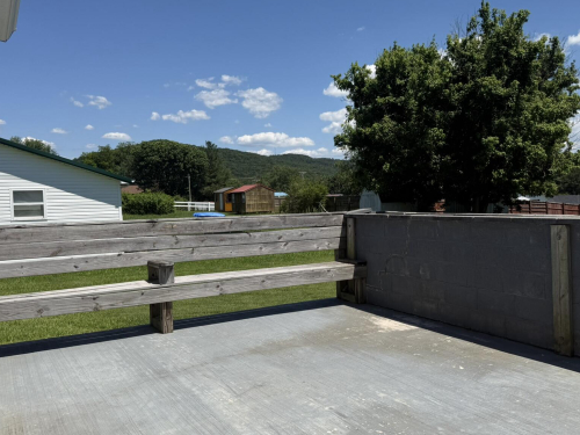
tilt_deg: -2.6
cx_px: 316
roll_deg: +1.7
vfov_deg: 44.2
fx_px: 536
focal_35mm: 32
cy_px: 224
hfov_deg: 56.7
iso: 80
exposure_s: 1/6173
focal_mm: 6.76
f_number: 1.78
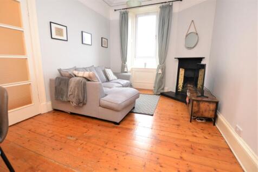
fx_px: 107
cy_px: 86
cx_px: 129
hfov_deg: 100.4
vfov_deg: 77.3
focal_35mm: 15
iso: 2200
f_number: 3.5
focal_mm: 10
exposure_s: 1/60
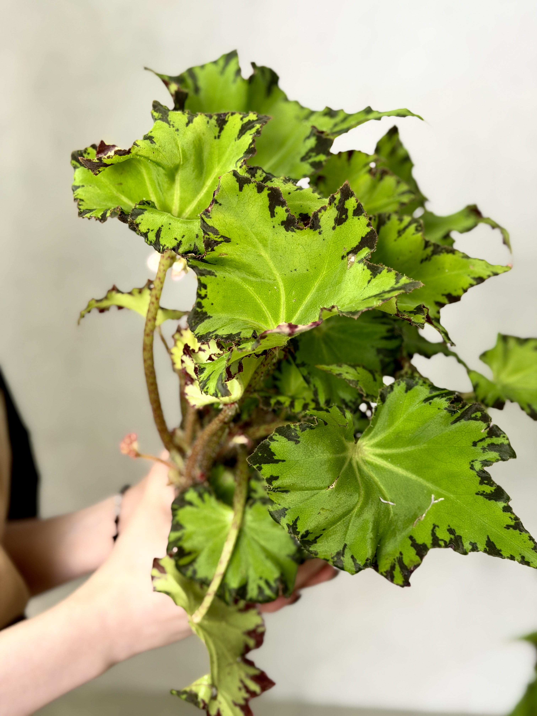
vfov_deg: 39.7
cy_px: 358
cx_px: 268
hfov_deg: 30.3
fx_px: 993
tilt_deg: -4.0
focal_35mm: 48
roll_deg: +1.0
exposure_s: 1/121
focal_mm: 6.76
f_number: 1.78
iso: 50
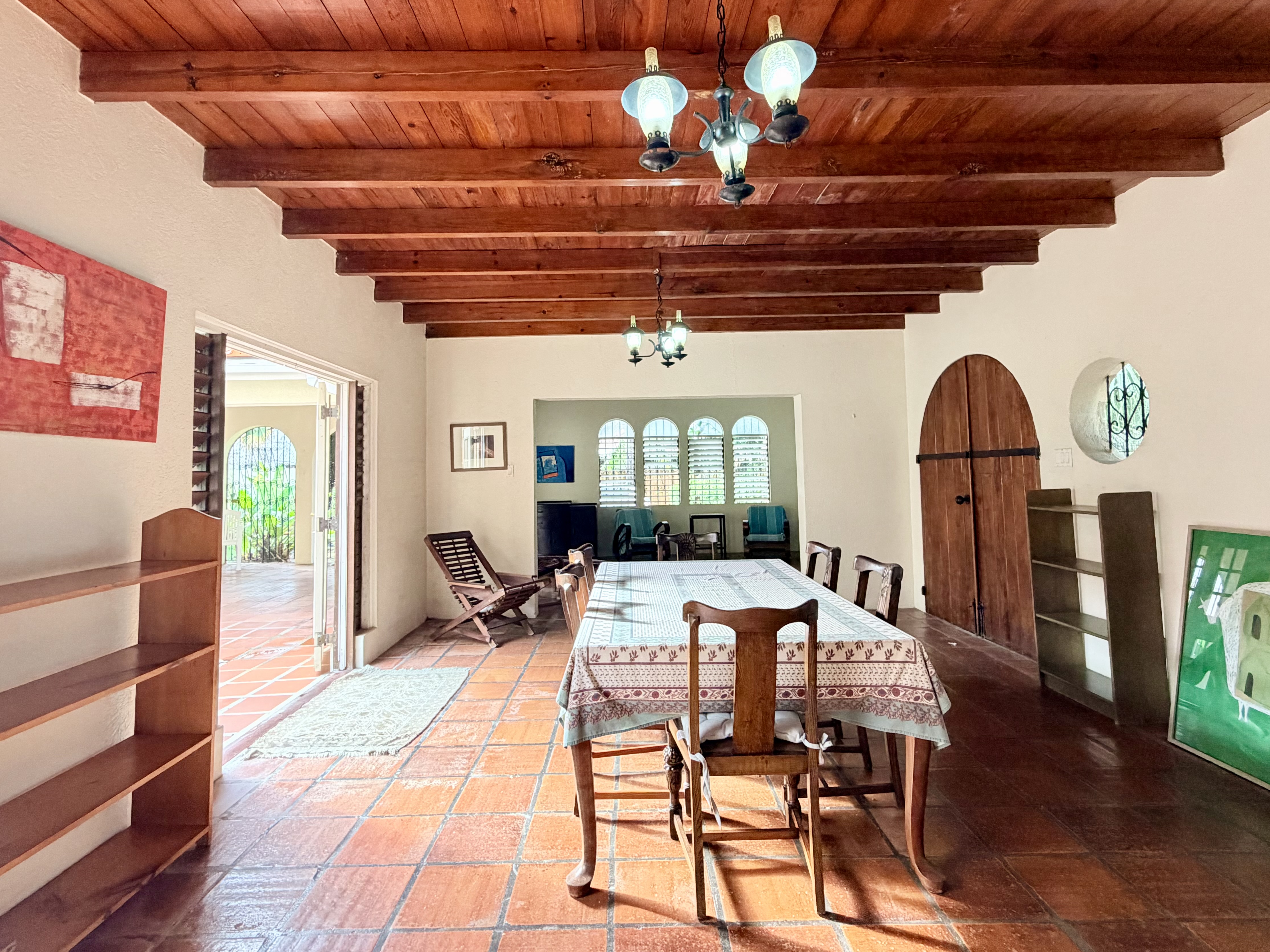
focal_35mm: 18
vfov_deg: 71.4
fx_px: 660
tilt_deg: +3.1
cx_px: 633
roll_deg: +0.9
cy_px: 433
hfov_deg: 87.8
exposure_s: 1/121
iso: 320
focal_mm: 2.22
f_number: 2.2
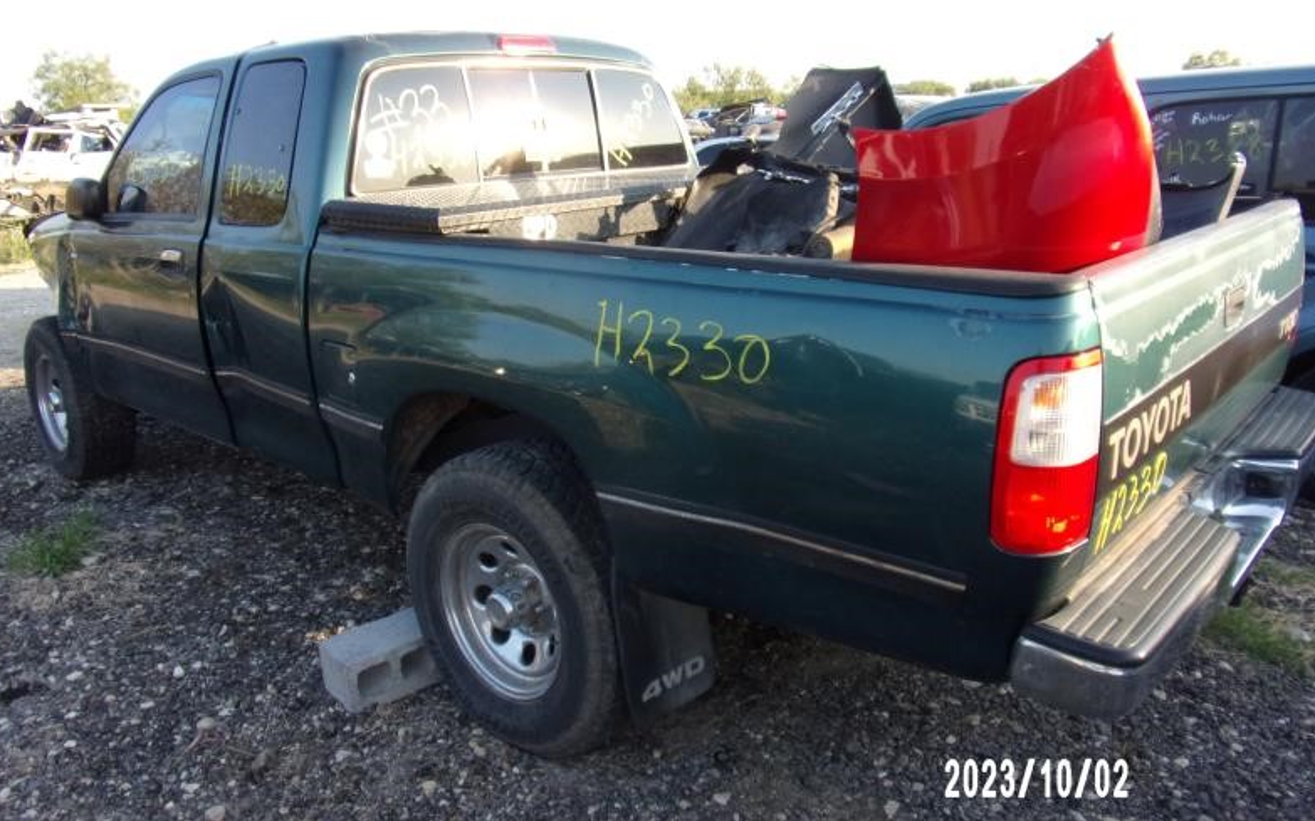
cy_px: 386
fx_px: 932
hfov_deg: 70.4
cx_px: 655
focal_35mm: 26
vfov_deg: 47.5
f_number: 3.3
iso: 80
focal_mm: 4.3
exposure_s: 1/170
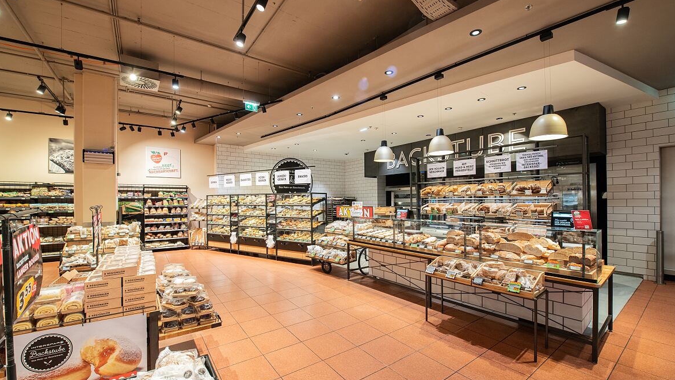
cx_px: 342
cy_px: 200
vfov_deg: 70.5
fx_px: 268
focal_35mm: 15
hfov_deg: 103.0
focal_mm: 14
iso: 400
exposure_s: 1/15
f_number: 8
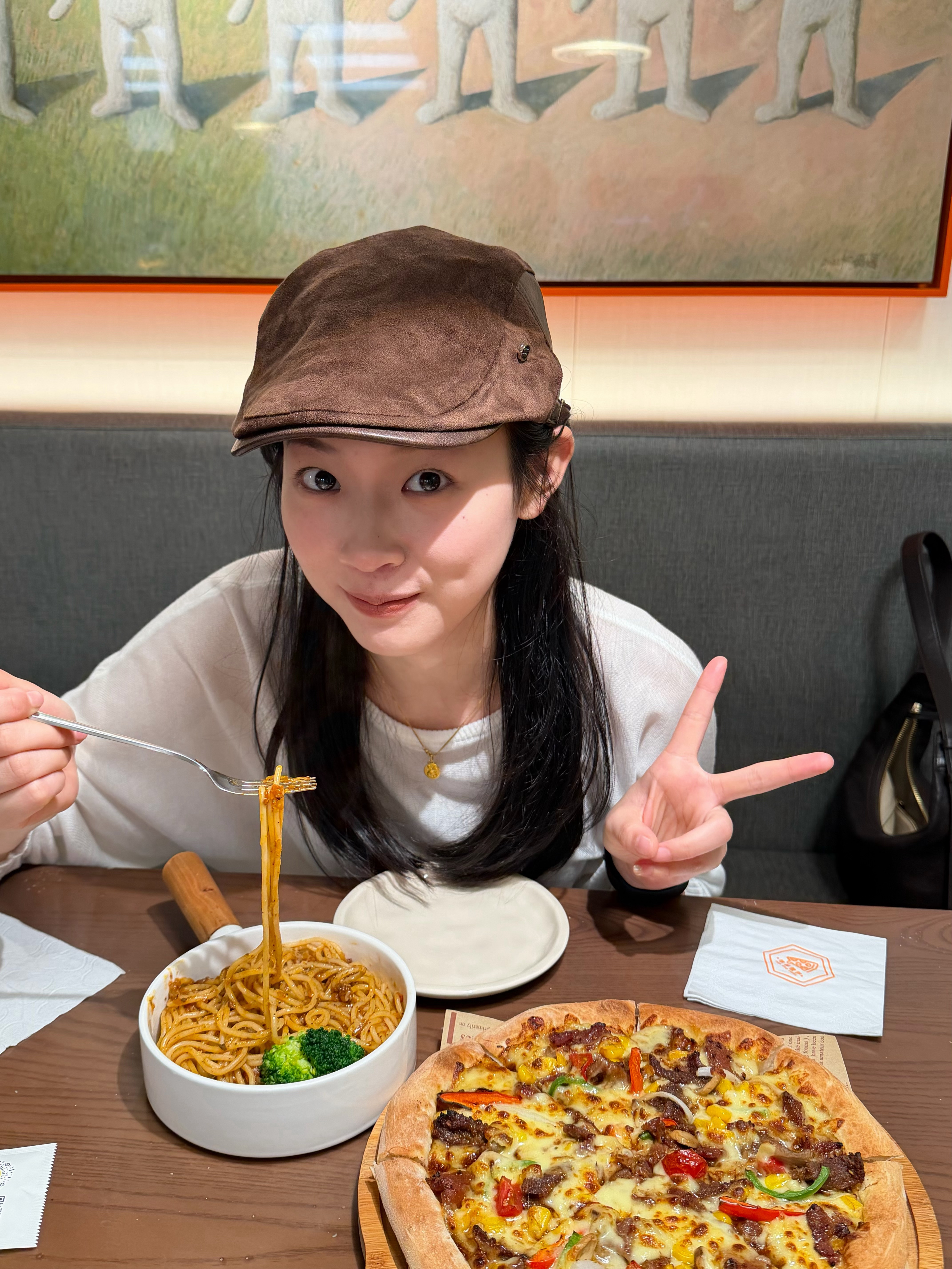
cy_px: 634
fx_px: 953
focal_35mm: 26
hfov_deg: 53.1
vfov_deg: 67.3
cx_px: 476
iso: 125
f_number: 1.5
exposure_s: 1/60
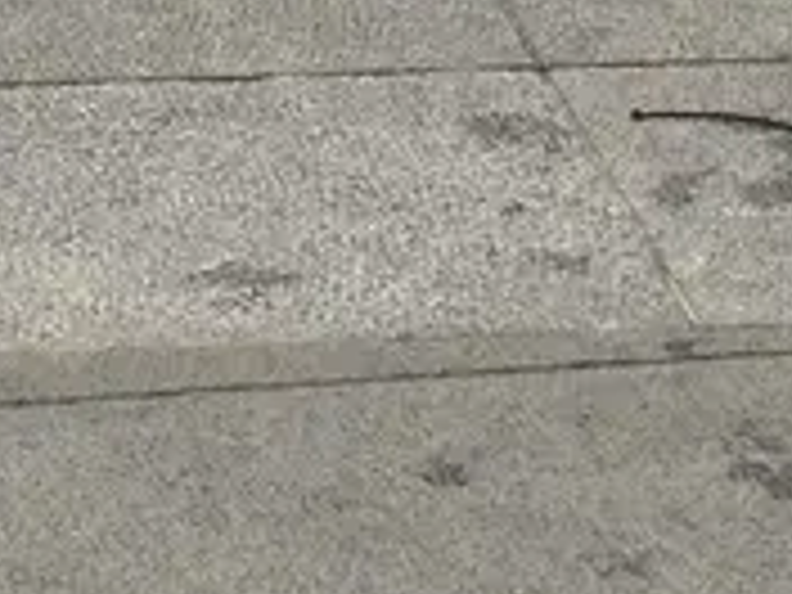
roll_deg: +0.6
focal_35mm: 225
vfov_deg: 6.2
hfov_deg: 8.7
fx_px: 5148
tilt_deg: -11.9
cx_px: -198
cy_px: -986
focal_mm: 4.12
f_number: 2.4
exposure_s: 1/184
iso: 50
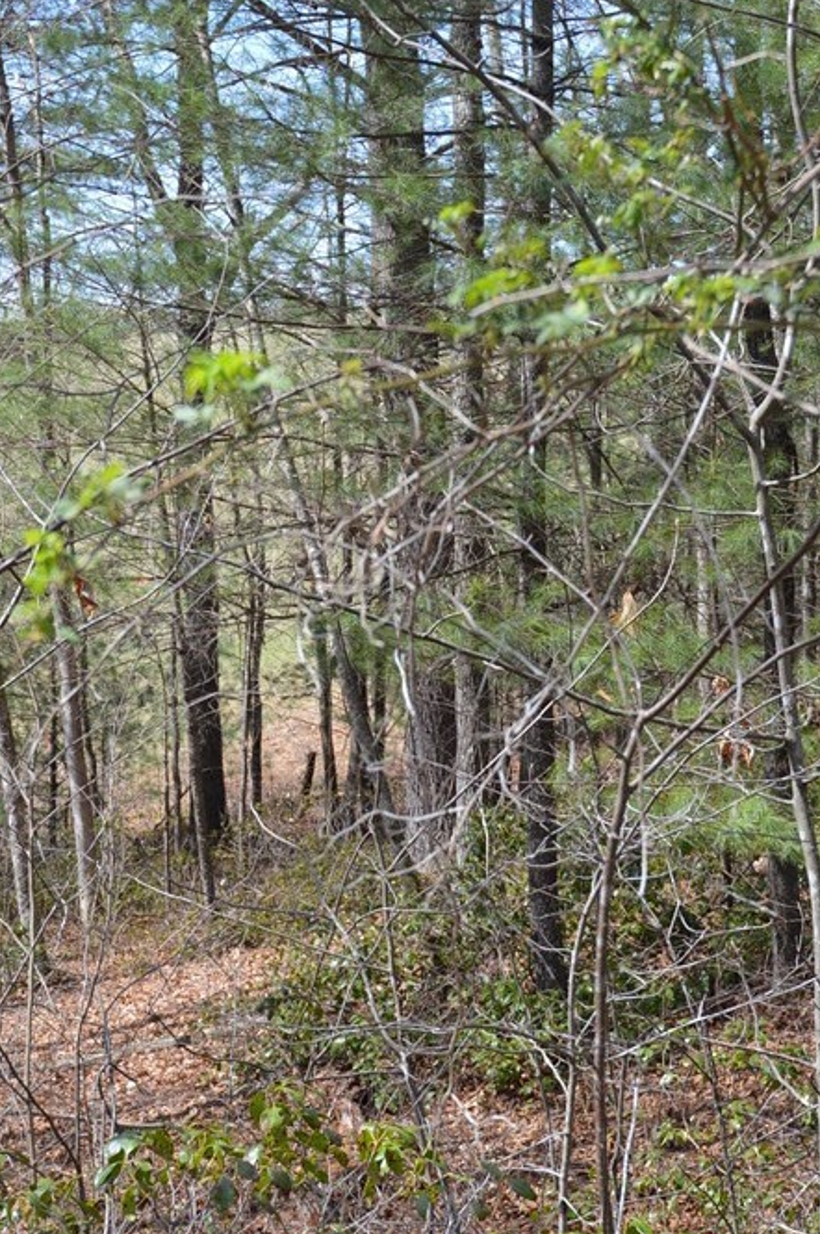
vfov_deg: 23.6
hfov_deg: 15.9
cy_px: 869
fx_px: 2938
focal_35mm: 86
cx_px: 295
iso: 100
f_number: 5.6
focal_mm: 35
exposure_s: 1/160
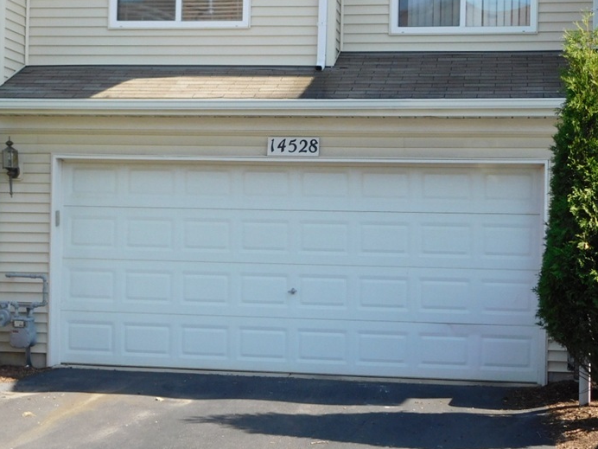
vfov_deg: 18.9
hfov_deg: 25.0
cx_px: 280
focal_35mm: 78
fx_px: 1347
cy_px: 191
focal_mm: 8
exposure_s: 1/320
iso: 125
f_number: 4
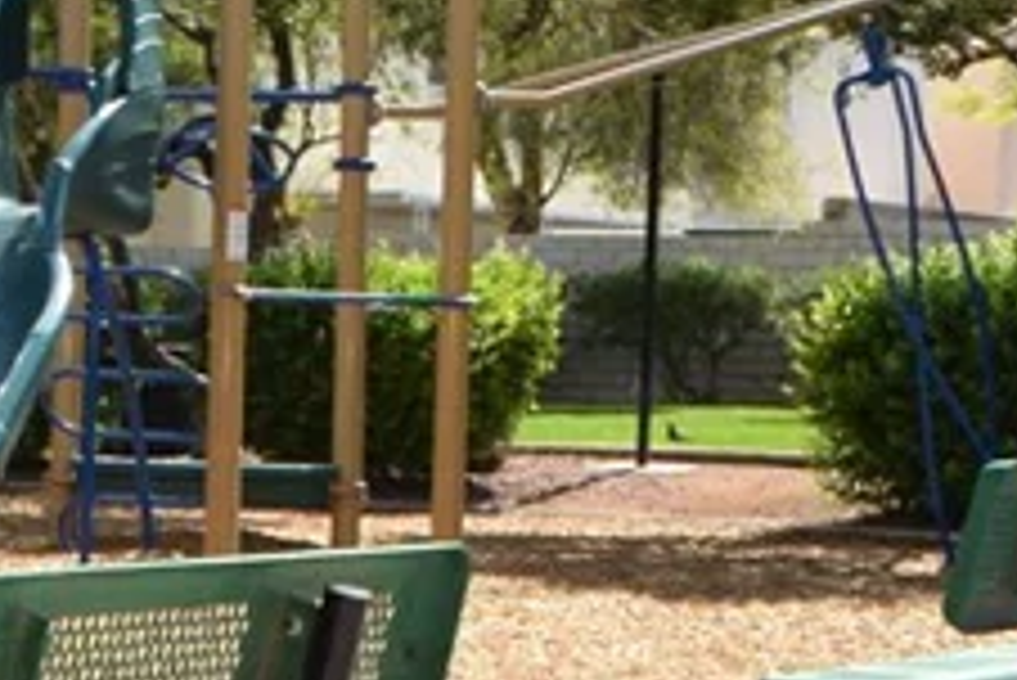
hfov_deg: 14.7
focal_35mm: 136
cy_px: 473
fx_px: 3844
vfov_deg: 10.1
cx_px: -68
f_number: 10
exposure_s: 1/200
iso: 100
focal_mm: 20
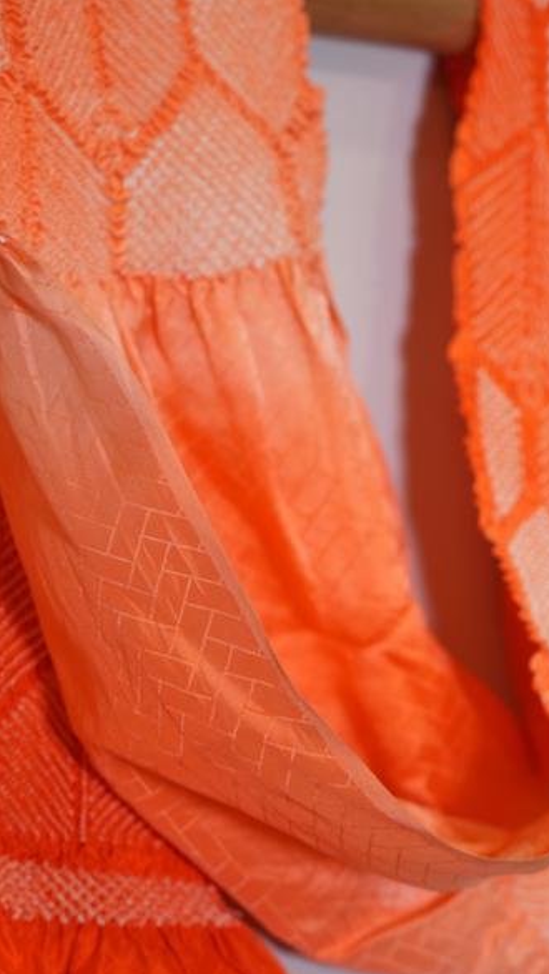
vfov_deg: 11.5
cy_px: 519
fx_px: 4861
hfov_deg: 6.5
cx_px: 394
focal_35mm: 188
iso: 320
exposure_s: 1/100
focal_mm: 97
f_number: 4
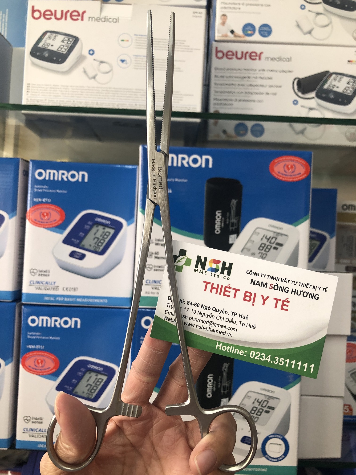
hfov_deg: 49.7
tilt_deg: +2.6
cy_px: 238
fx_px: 384
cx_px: 178
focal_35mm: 28
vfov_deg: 63.4
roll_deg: -3.1
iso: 25
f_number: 1.8
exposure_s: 1/33
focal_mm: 4
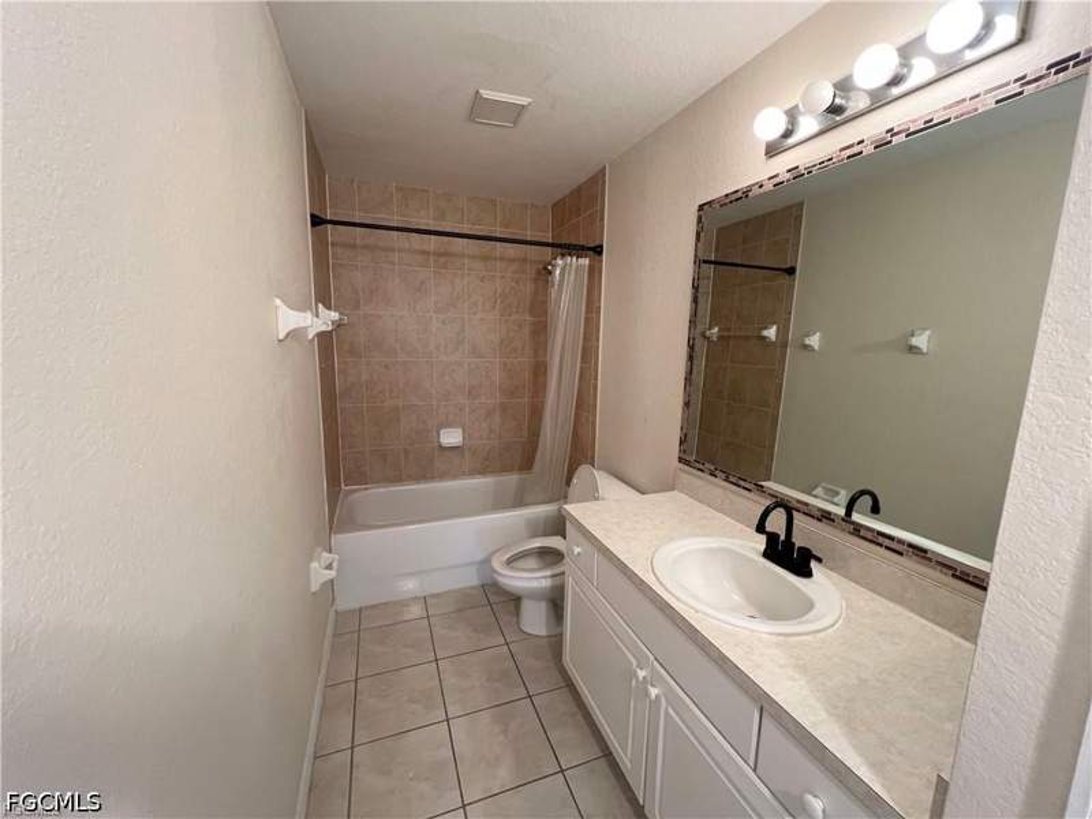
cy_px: 410
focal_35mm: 13
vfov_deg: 89.9
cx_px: 546
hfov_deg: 106.2
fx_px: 410
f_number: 1.8
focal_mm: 1.57
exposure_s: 1/60
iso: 160
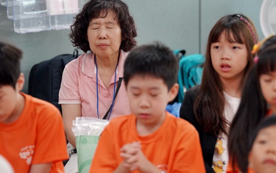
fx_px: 2053
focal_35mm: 273
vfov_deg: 4.8
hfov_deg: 7.7
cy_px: 43
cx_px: 115
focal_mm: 175
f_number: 4
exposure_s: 1/200
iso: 2500
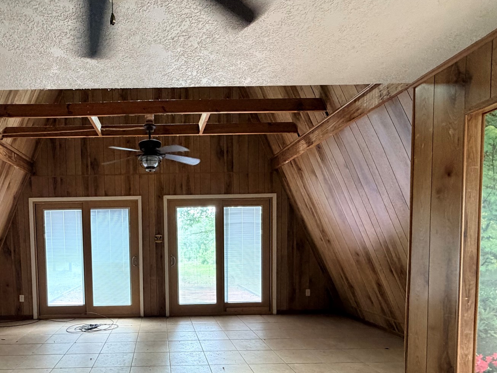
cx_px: 164
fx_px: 316
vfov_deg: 59.2
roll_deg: +0.9
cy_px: 258
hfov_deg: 74.0
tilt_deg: -3.5
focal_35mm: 22
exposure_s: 1/60
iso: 400
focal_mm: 2.22
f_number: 2.2
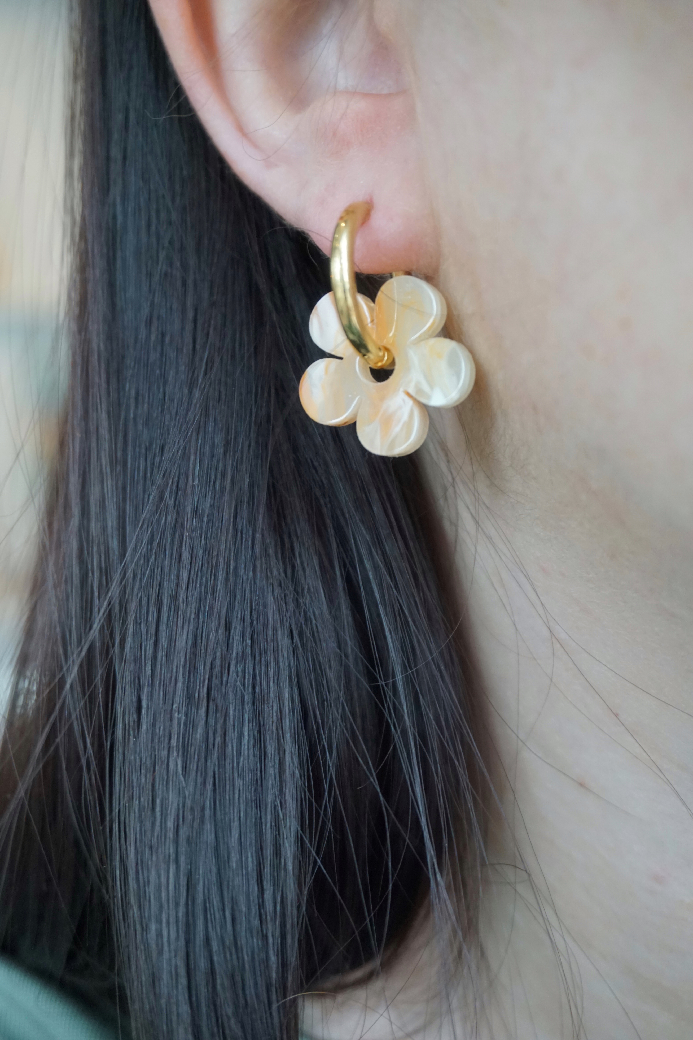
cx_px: 346
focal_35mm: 48
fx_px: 1386
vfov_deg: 41.1
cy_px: 520
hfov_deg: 28.1
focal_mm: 32
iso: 1250
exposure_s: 1/60
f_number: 5
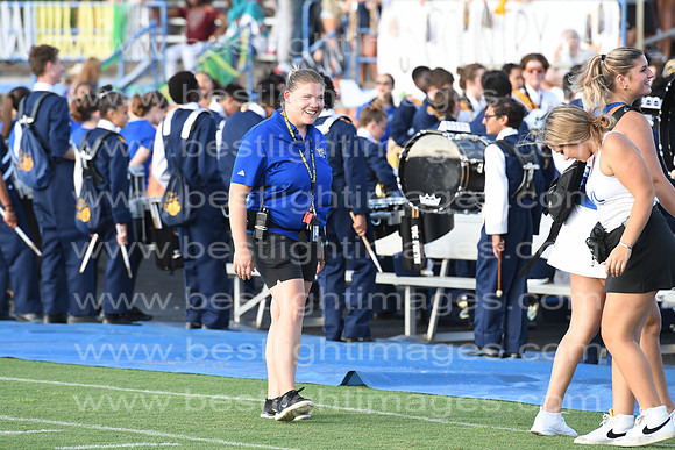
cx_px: 338
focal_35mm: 300
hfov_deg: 6.9
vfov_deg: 4.6
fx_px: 5626
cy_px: 225
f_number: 5.6
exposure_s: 1/500
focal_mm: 200
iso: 320
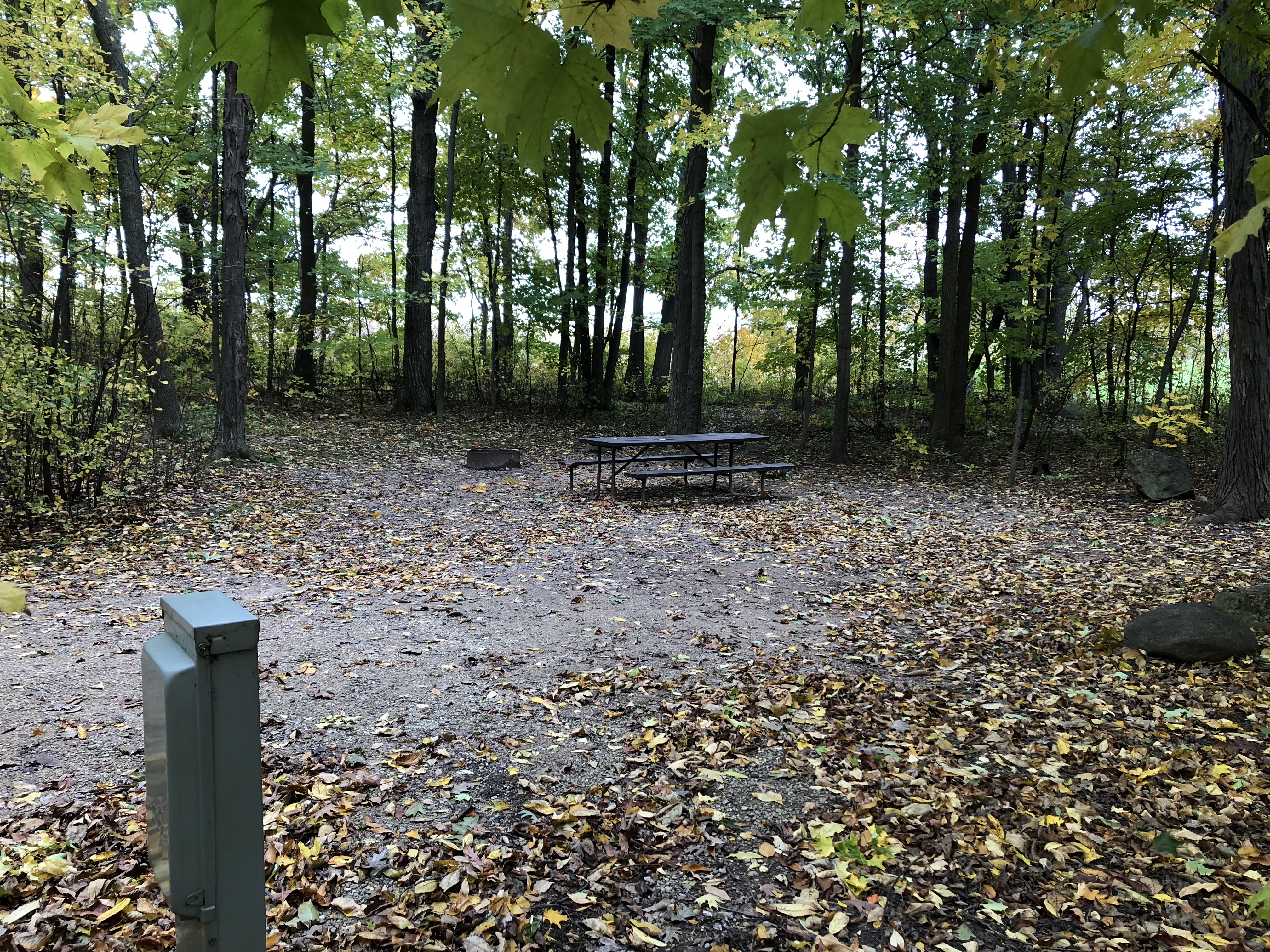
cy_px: 476
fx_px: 1027
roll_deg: -0.3
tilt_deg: -7.2
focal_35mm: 28
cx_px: 635
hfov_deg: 63.4
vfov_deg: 49.7
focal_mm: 3.99
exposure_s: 1/40
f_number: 1.8
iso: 25
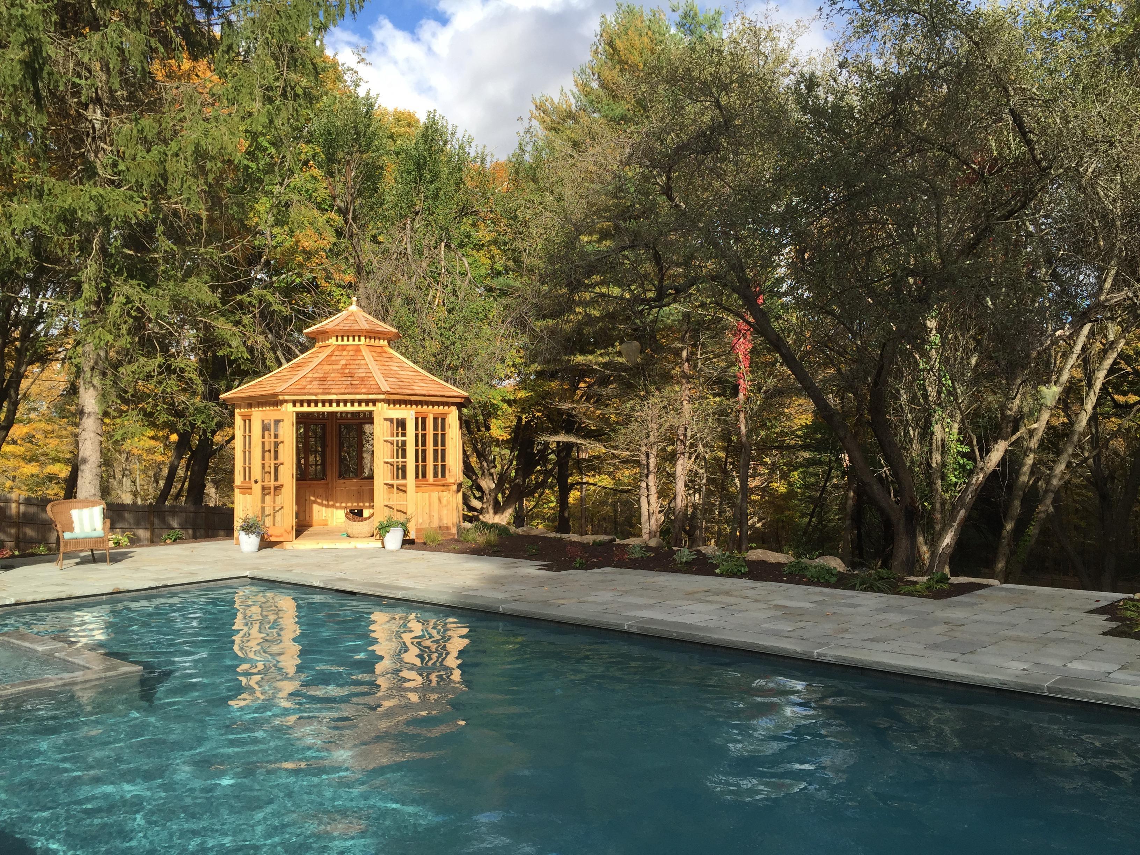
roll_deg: +0.6
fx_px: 955
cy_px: 428
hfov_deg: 61.7
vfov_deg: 48.2
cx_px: 570
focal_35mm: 29
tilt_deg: +2.0
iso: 32
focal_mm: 4.15
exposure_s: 1/920
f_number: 2.2
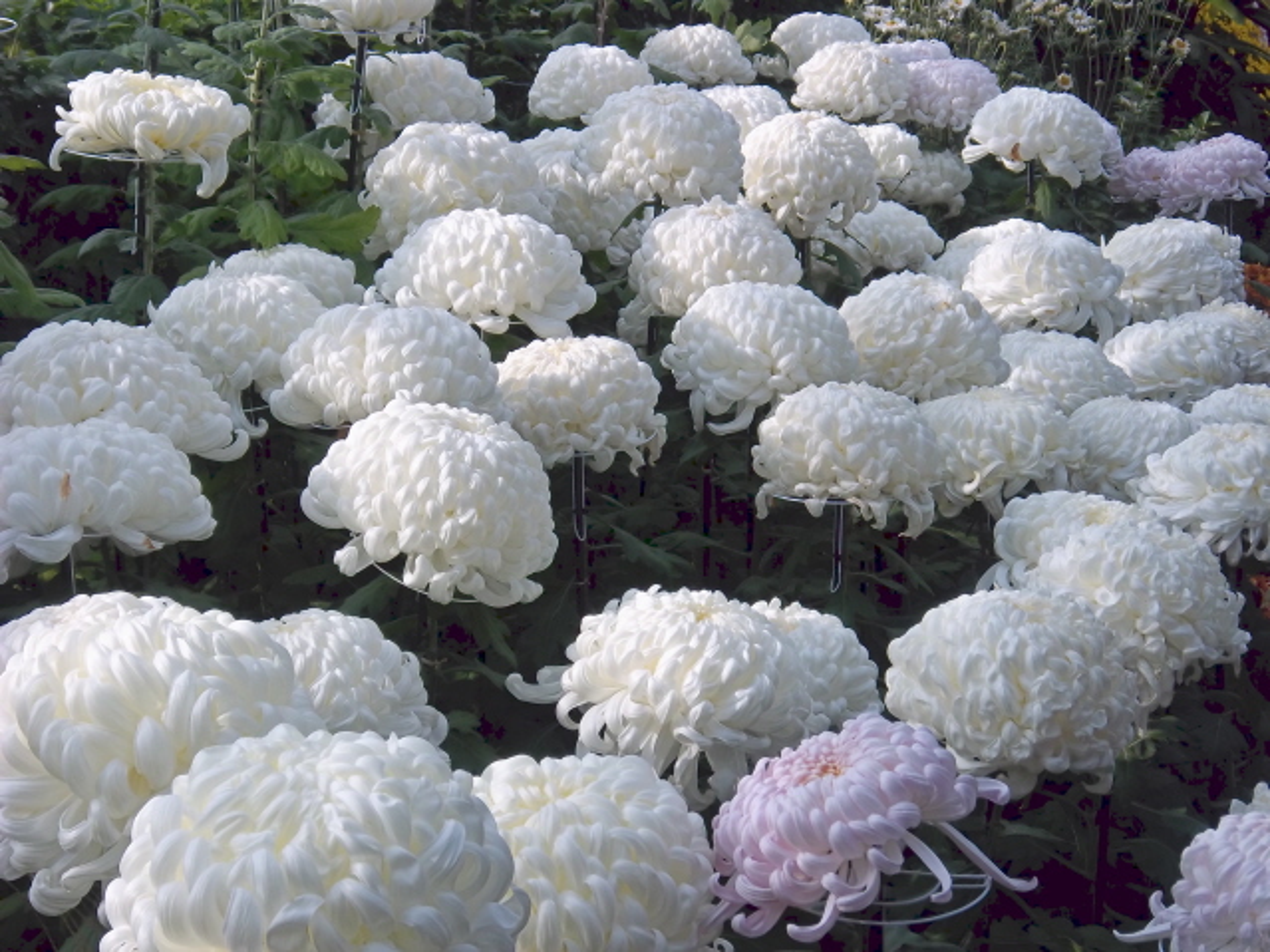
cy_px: 476
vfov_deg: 20.7
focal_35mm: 71
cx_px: 635
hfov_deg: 27.4
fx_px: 2604
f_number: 5.9
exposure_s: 1/200
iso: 64
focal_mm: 12.67
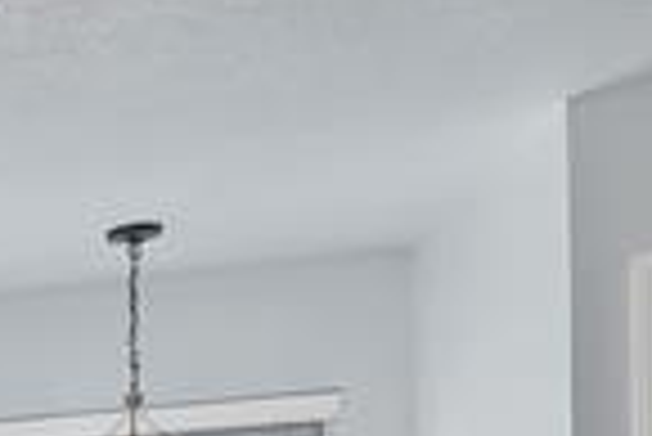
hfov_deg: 15.0
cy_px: 692
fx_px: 1541
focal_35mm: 85
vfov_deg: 14.8
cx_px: -890
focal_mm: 12
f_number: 9
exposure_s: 1/25
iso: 640
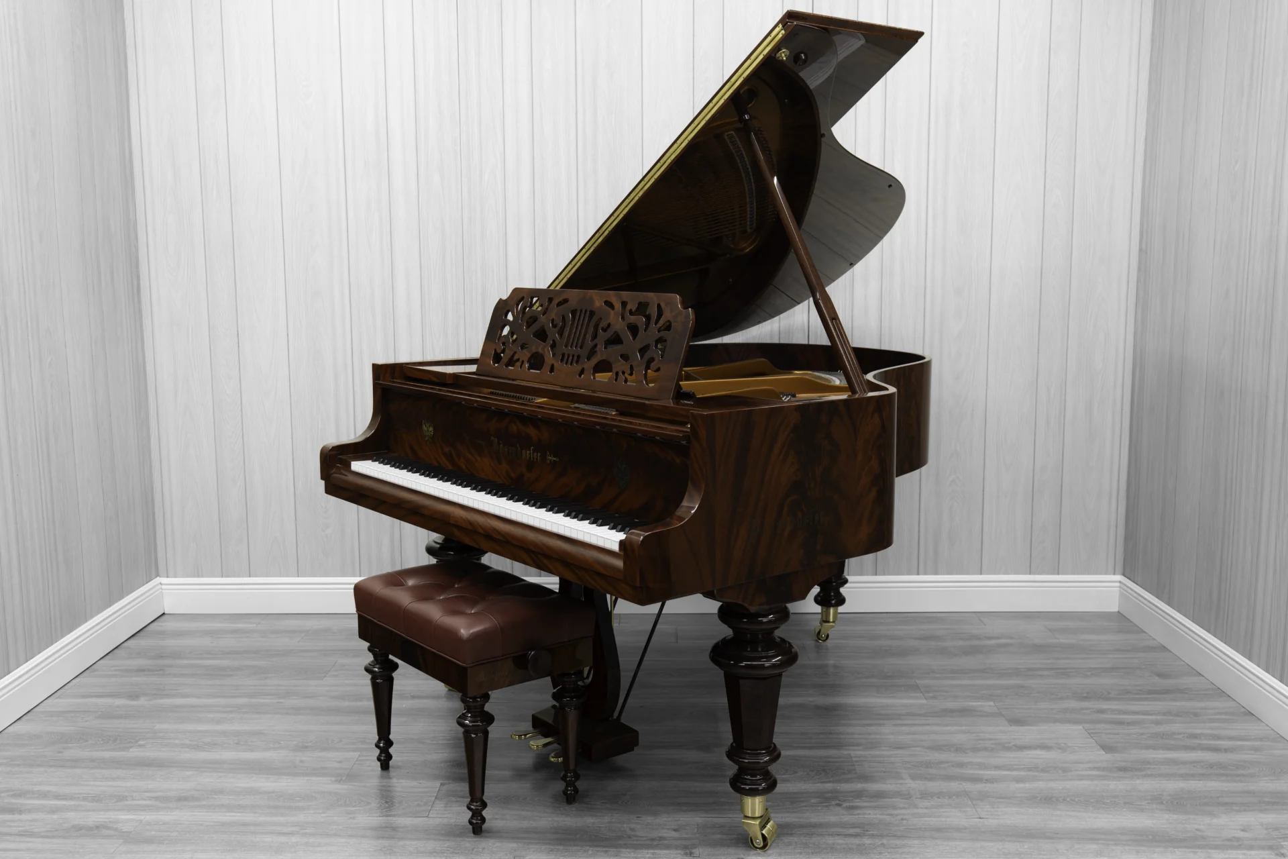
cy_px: 430
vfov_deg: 37.9
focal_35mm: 35
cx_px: 644
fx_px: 1252
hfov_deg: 54.4
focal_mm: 35
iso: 100
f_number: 5.6
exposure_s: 1/5
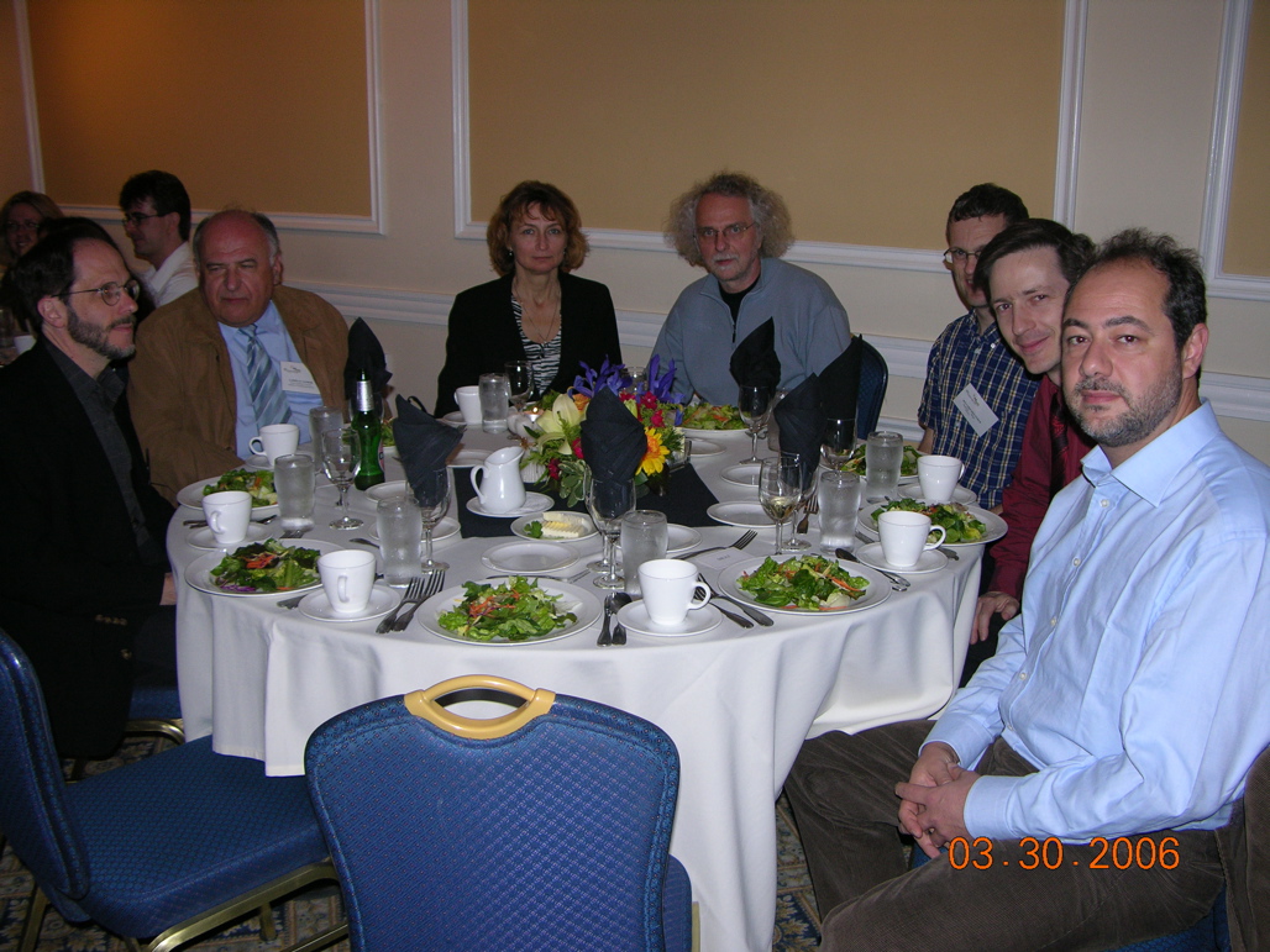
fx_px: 1284
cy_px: 476
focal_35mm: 35
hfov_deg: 52.6
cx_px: 635
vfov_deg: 40.7
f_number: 2.8
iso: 100
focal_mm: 9
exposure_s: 1/60.1
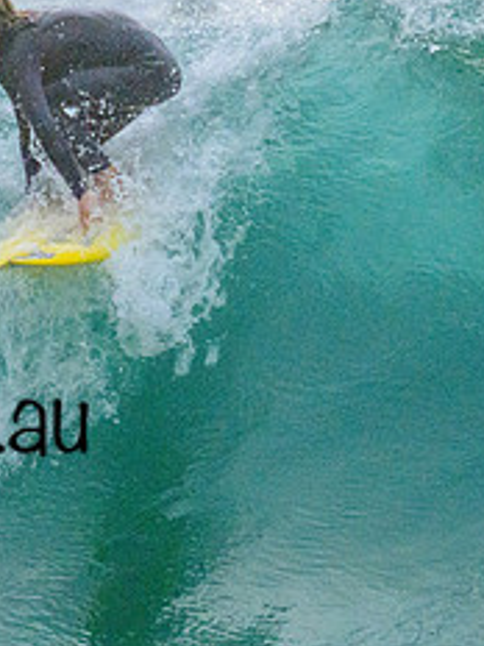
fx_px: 49328
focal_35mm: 2646
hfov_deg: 0.6
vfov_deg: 0.7
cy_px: 202
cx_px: 92
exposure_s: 1/2000
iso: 2500
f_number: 11
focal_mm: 800
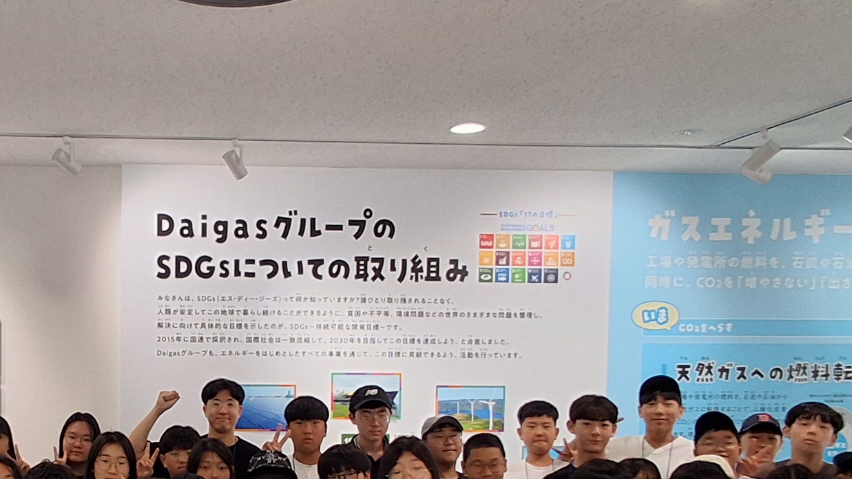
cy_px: 390
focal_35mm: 46
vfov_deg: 25.5
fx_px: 1039
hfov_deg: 42.2
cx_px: 147
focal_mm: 1.64
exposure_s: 1/40
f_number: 2.2
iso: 100
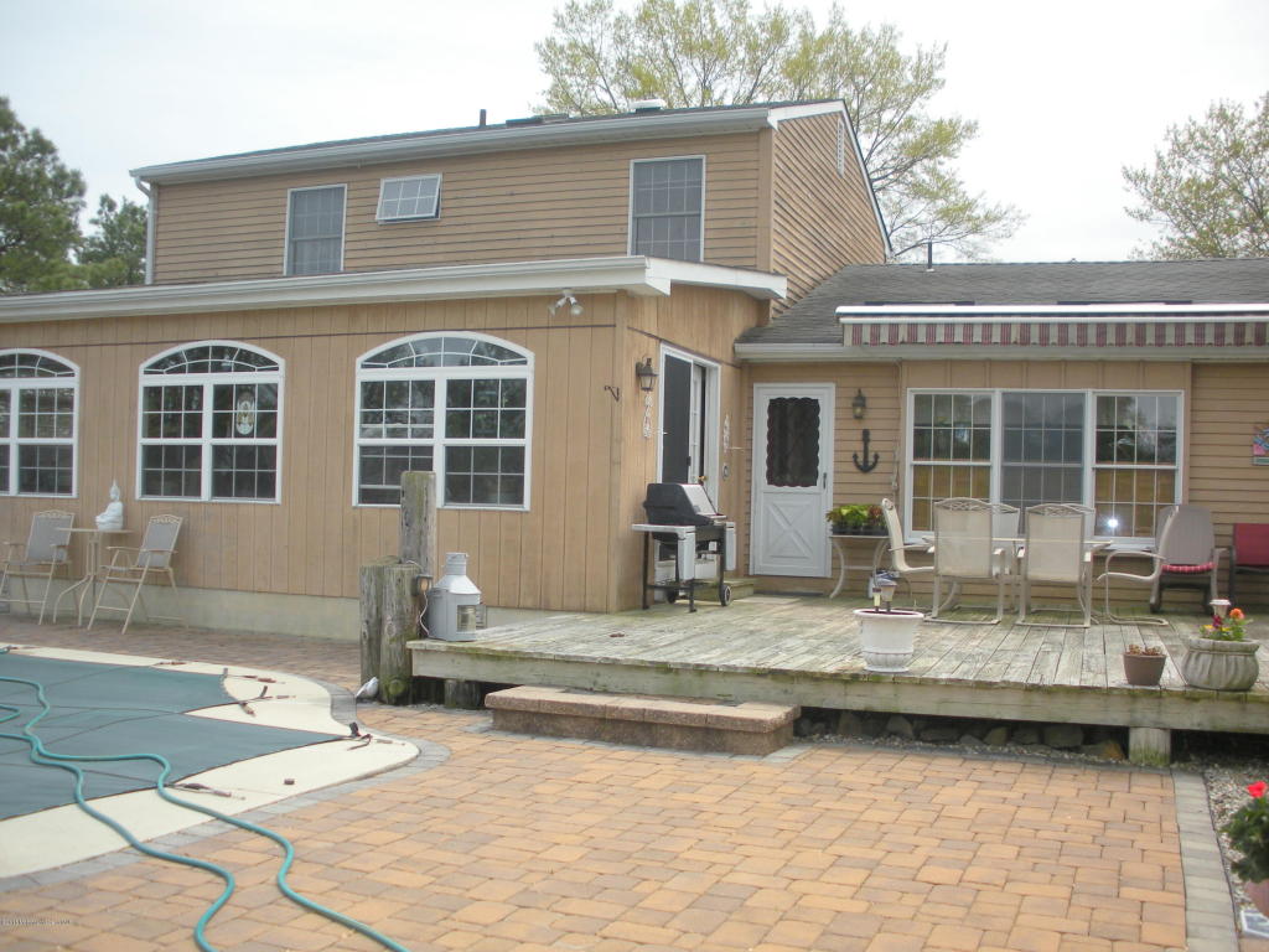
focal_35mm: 35
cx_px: 634
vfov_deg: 40.7
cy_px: 476
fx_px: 1283
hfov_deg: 52.6
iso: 92
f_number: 3.5
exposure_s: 1/838
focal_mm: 6.3
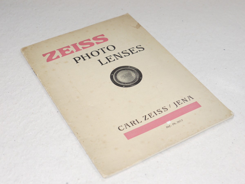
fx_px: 439
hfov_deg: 31.2
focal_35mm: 62
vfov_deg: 23.7
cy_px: 92
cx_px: 122
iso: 800
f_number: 5.6
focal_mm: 31
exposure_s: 1/125
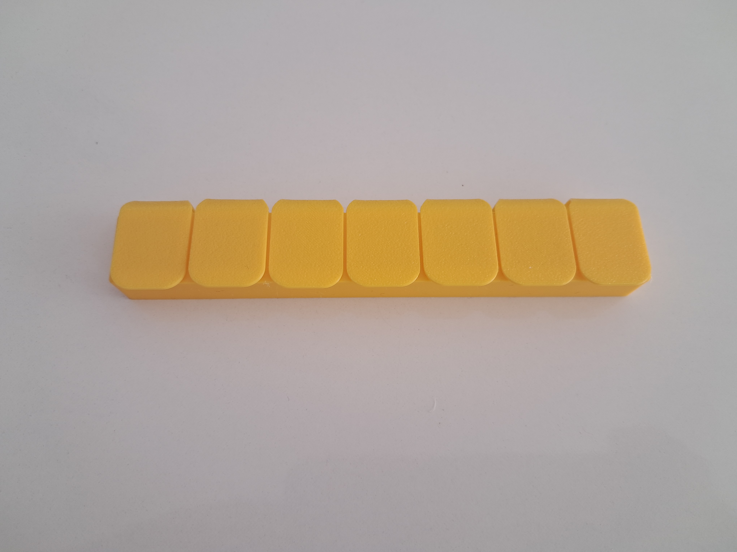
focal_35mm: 27
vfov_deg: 51.4
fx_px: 575
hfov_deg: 65.3
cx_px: 368
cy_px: 276
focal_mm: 4
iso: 50
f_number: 1.8
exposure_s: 1/50
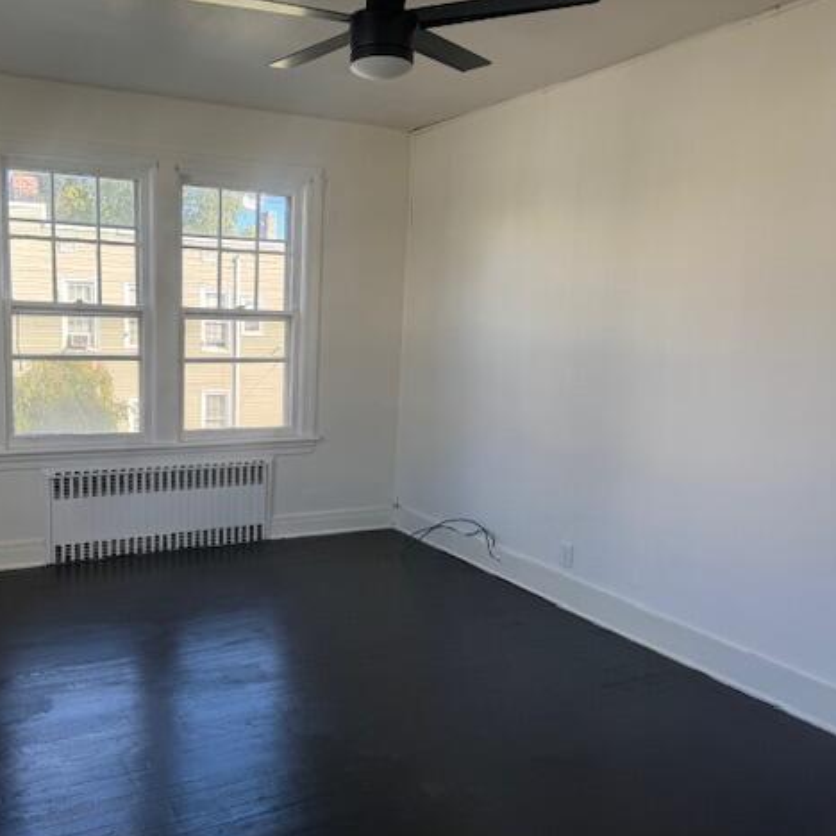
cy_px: 425
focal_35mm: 29
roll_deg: -0.8
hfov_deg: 54.8
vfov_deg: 55.6
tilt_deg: -8.8
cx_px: 302
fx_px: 792
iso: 64
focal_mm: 6.76
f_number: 1.78
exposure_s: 1/220
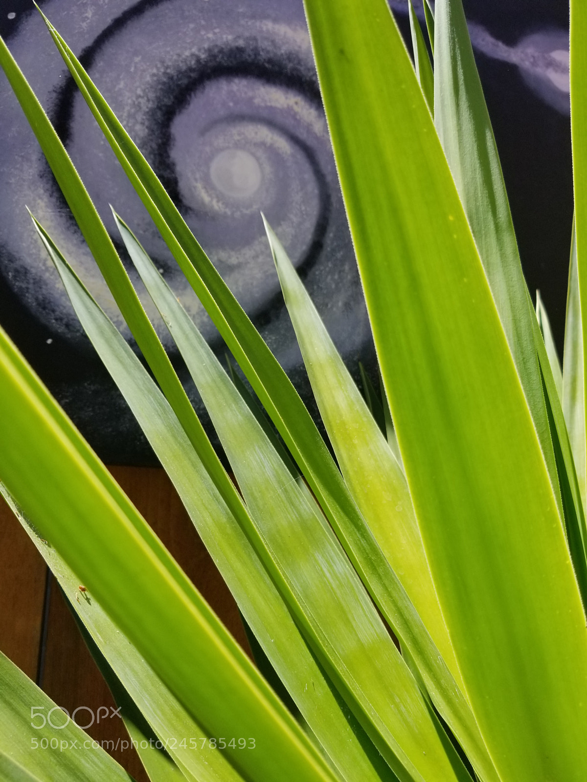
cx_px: 294
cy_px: 391
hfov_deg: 53.1
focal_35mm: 26
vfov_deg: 67.3
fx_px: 588
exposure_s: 1/886
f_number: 1.7
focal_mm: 4.25
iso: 50
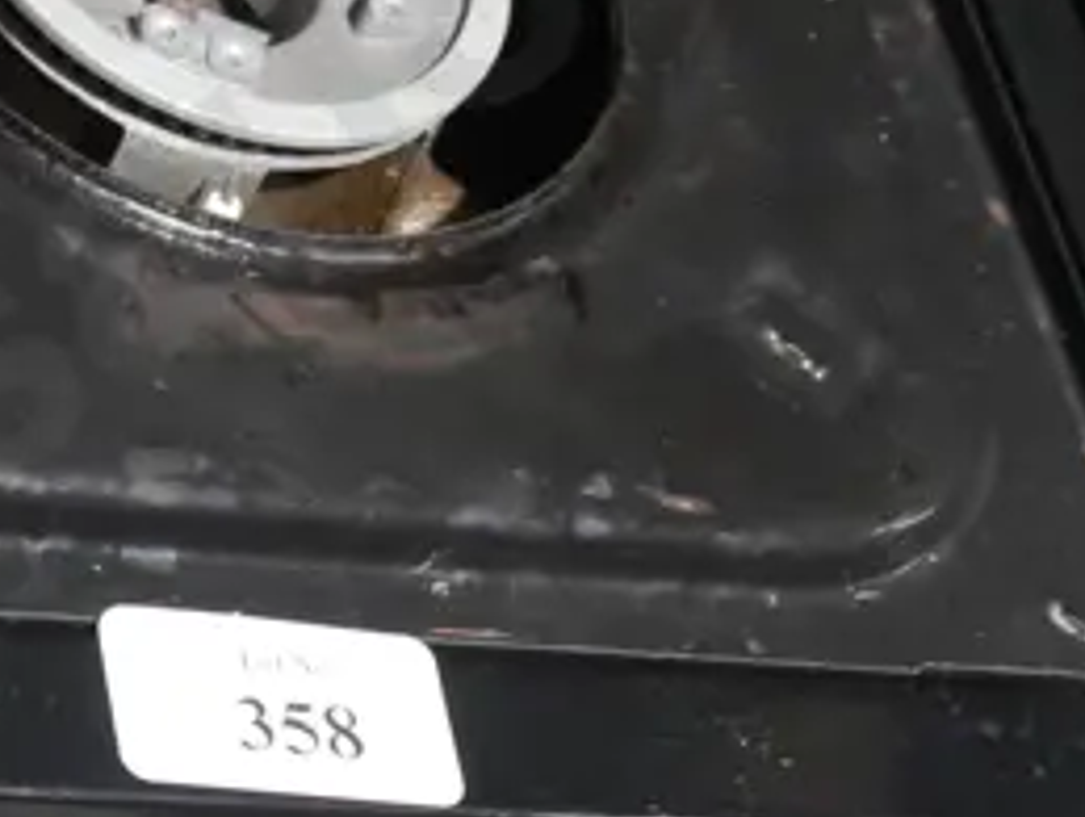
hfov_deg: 11.9
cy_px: 111
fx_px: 5210
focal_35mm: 166
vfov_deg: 8.9
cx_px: 335
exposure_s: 1/60
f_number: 4.6
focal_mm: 21
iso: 1250
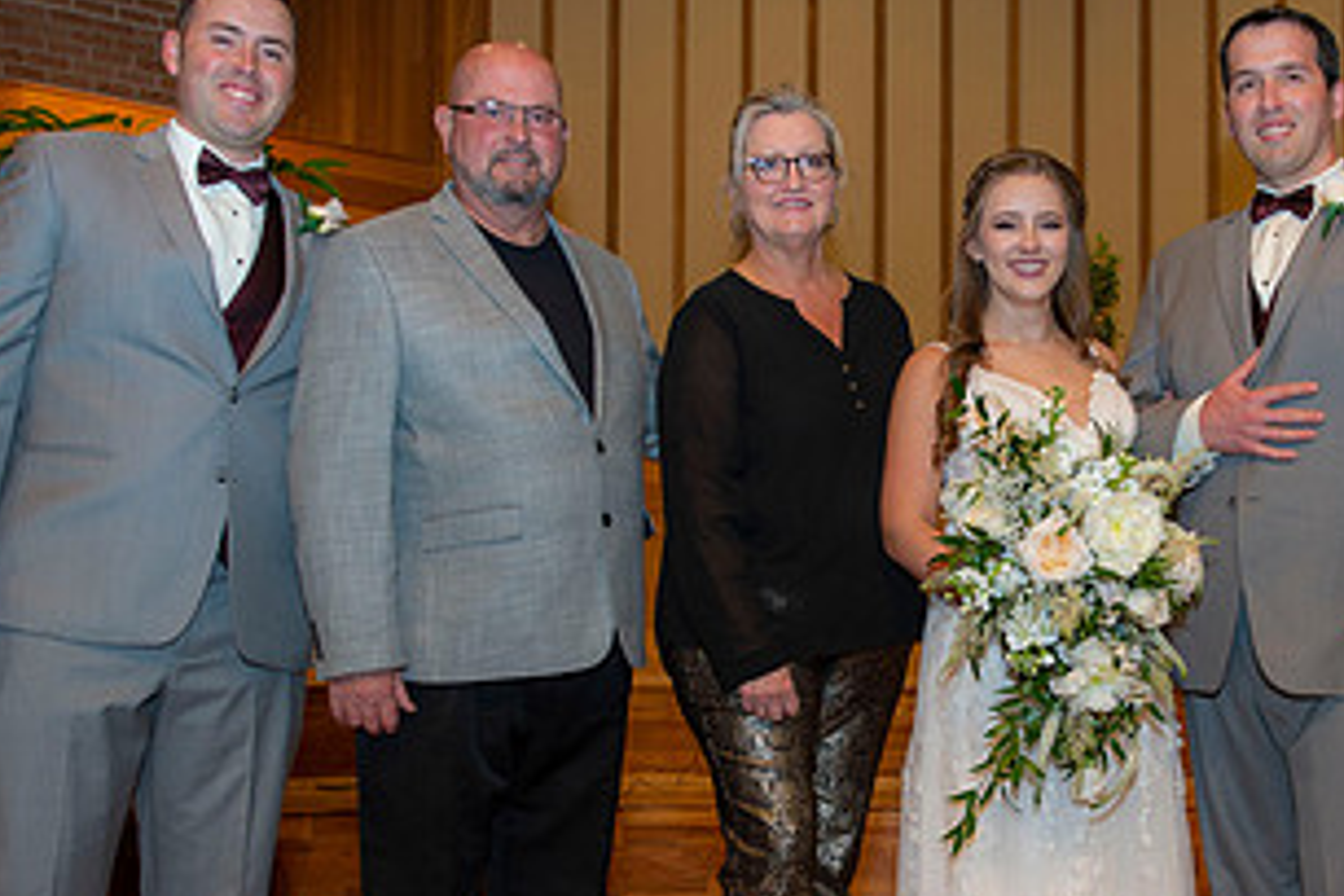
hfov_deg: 36.9
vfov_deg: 25.4
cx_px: 957
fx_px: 1979
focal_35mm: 53
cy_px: 615
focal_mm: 28
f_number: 3.5
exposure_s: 1/200
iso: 800
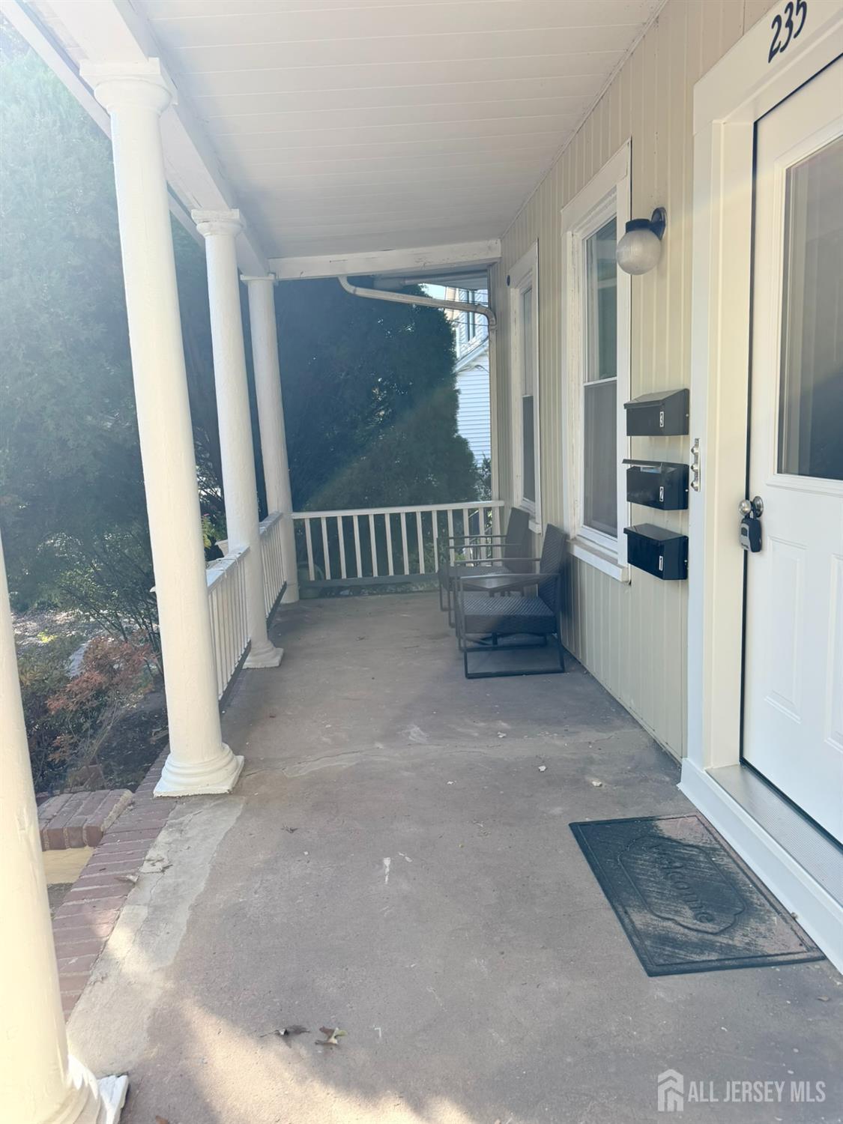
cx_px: 422
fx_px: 779
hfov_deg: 56.8
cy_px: 562
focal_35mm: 24
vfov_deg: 71.6
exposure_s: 1/728
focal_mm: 6.76
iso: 80
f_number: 1.78
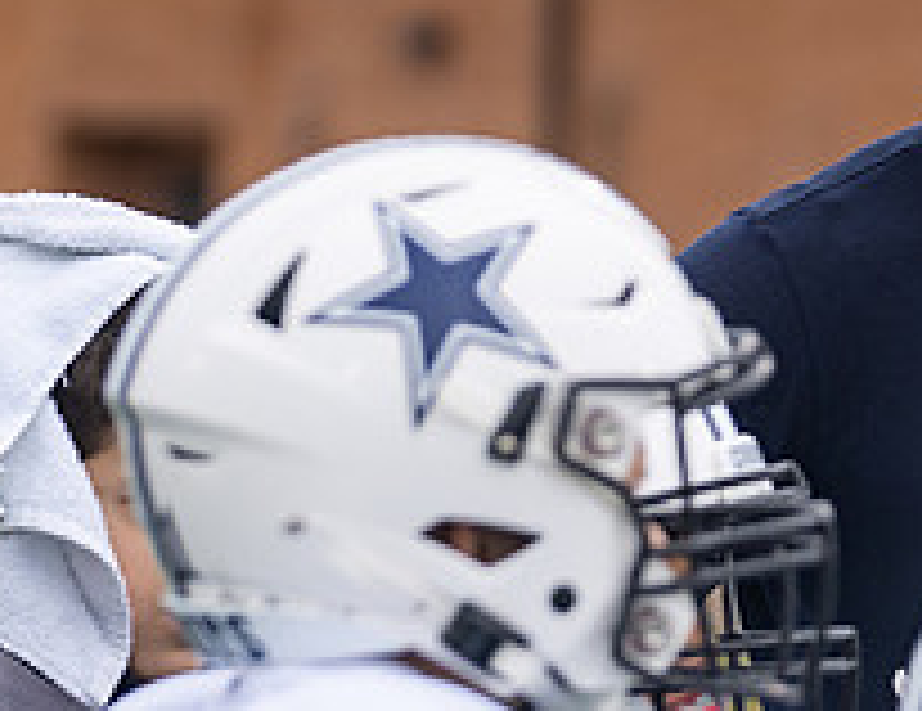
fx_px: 11703
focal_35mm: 435
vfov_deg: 3.5
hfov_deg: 4.5
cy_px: 116
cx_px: 973
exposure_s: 1/1250
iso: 250
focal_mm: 127
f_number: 3.5
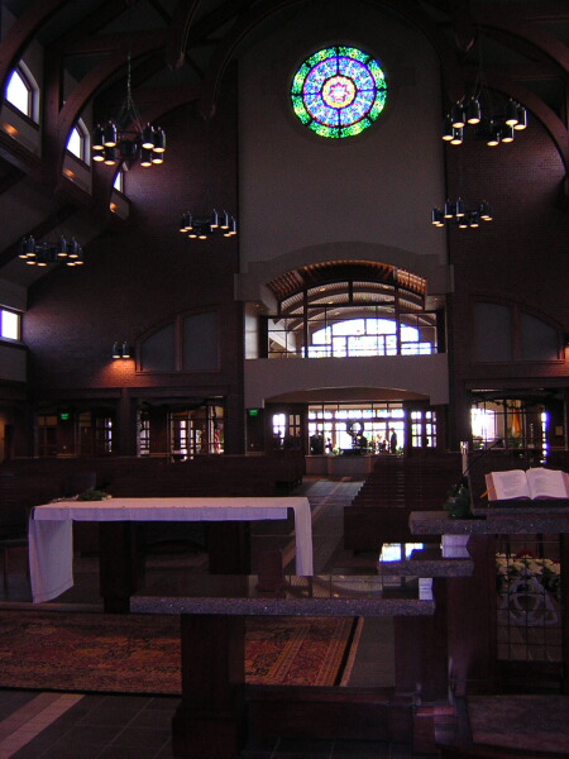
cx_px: 284
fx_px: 789
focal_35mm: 36
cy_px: 380
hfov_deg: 39.7
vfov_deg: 51.4
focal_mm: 4.7
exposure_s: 1/60.1
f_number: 2.6
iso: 295
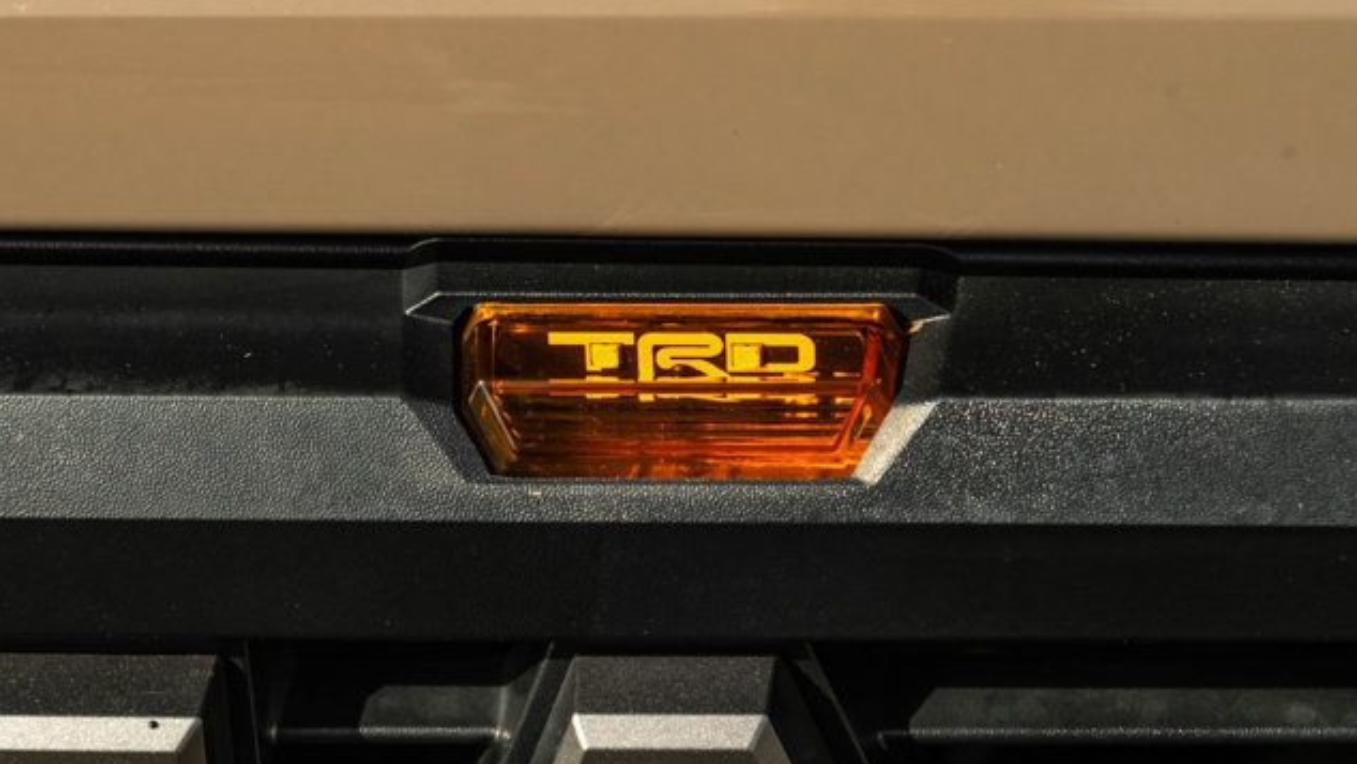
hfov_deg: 19.3
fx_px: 3995
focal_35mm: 111
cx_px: 678
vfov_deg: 10.9
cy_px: 338
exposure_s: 1/640
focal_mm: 70
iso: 800
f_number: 10
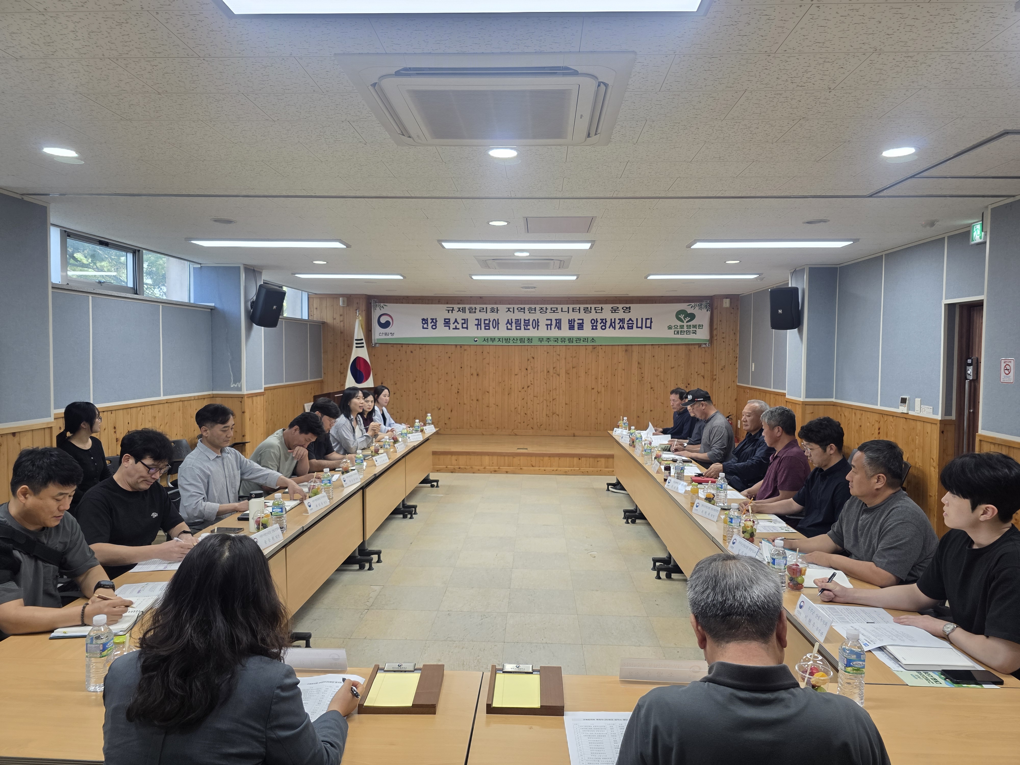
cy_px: 382
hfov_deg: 73.9
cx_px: 510
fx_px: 678
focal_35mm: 23
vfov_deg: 58.9
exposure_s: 1/120
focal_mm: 6.3
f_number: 1.7
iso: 125
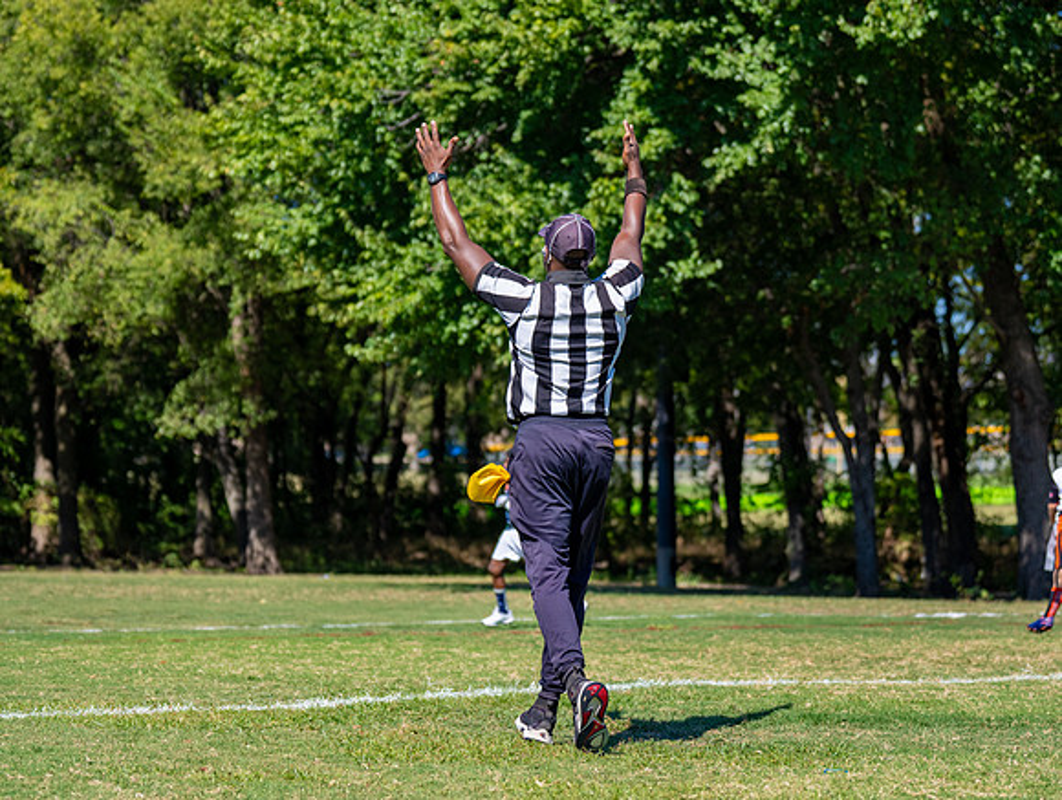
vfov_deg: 14.7
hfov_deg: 19.4
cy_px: 382
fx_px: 3110
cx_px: 516
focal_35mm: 101
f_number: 2.8
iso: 160
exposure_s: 1/2500
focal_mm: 70
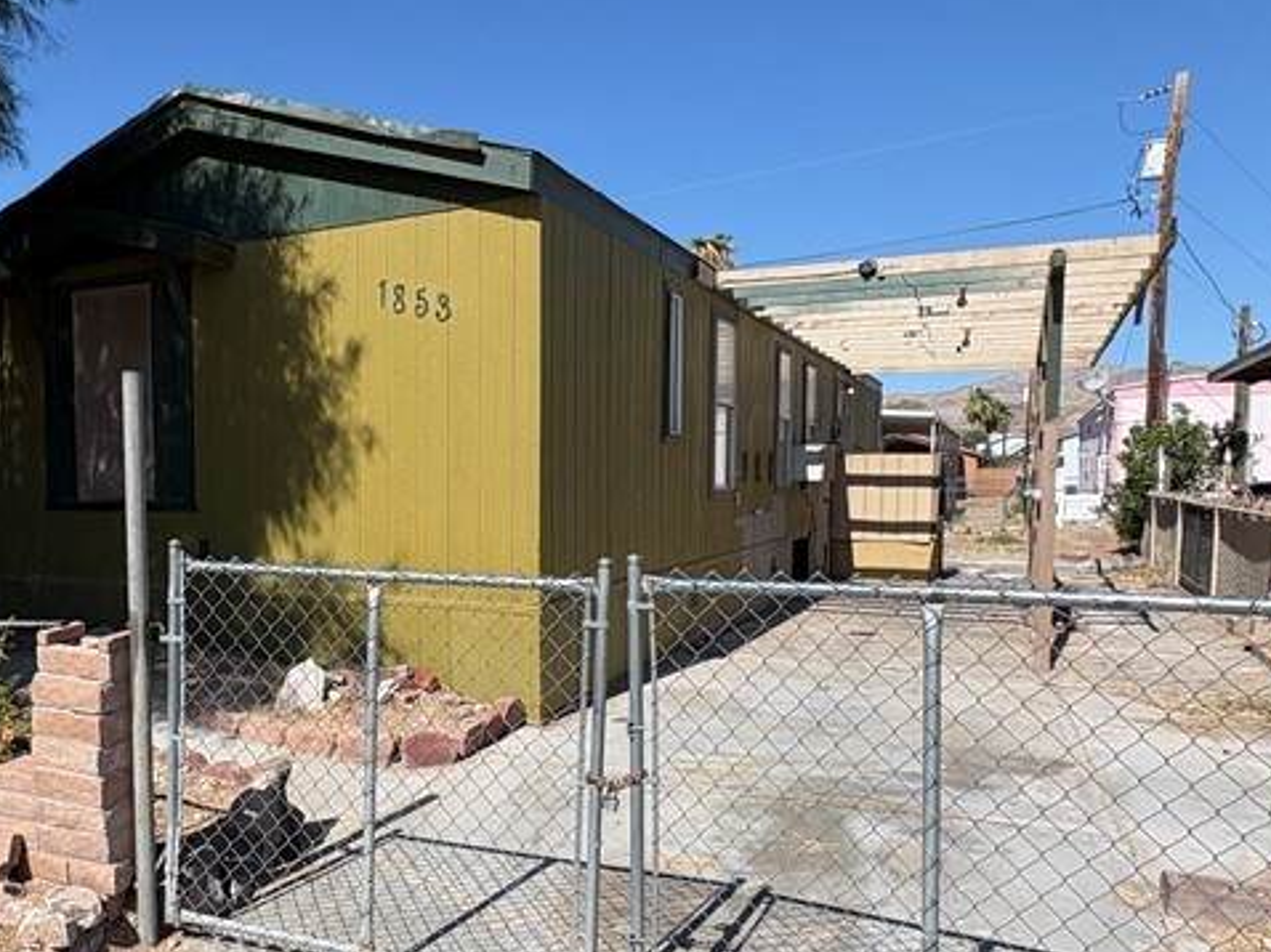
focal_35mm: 30
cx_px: 330
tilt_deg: -4.2
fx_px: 1101
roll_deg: +0.3
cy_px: 553
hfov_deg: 57.2
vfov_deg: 46.6
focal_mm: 2.22
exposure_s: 1/2083
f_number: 2.2
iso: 50
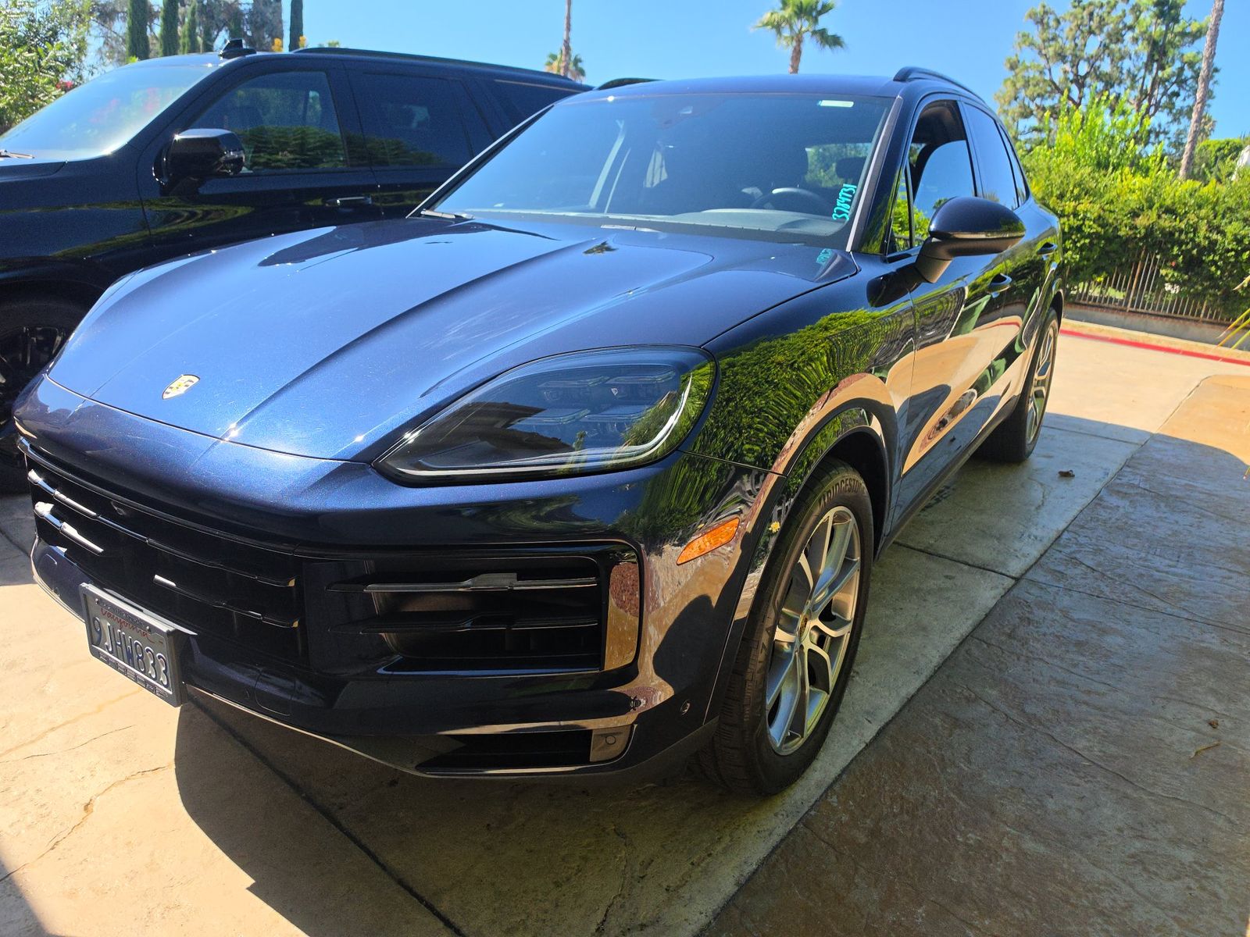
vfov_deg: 58.9
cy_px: 468
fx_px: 831
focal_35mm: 23
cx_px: 625
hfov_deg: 73.9
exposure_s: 1/4055
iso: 64
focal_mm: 6.5
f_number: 1.4
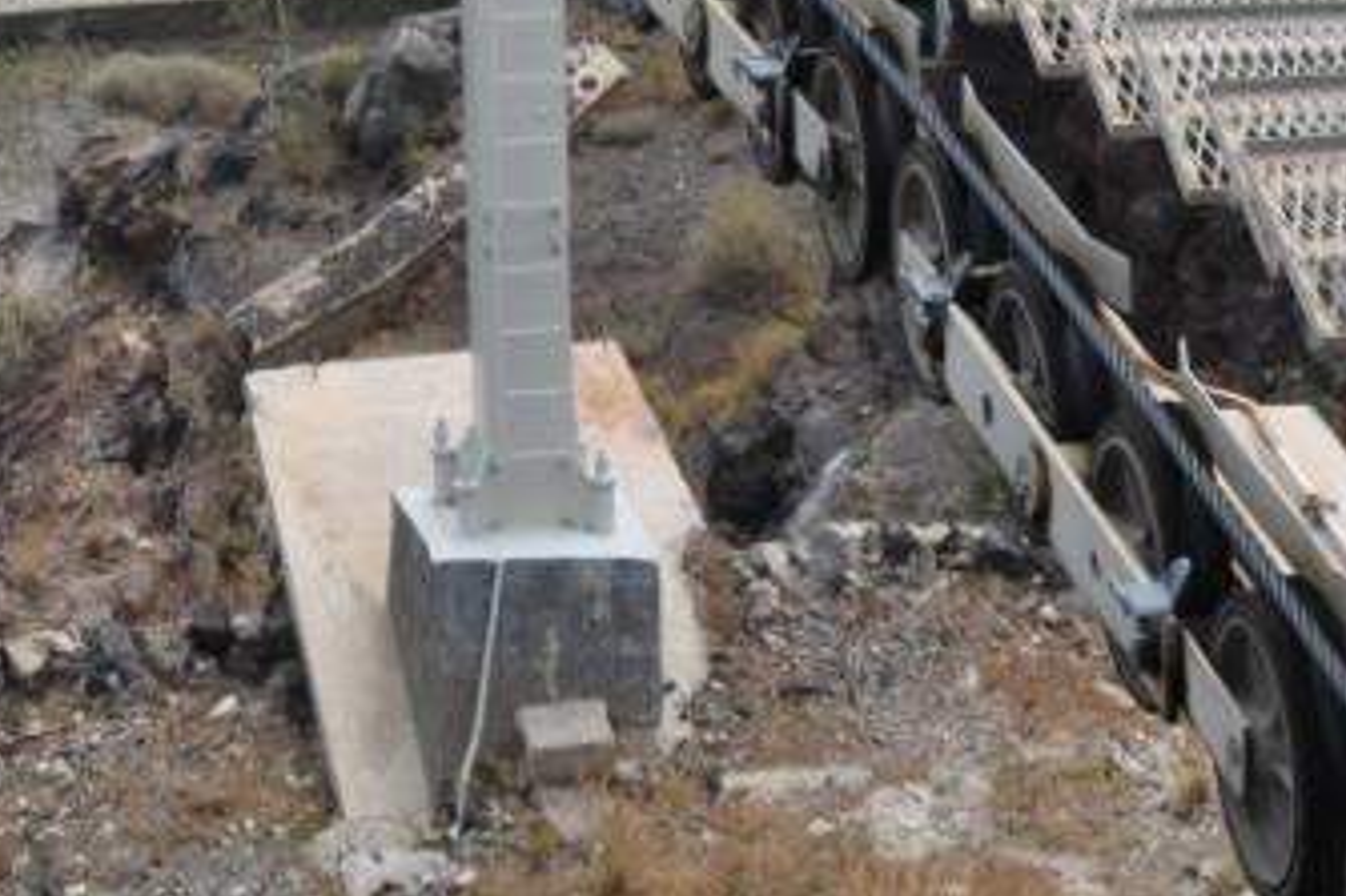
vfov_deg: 7.7
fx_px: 6502
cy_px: -462
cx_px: -257
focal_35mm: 174
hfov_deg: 11.6
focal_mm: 38
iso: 200
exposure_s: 1/200
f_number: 10
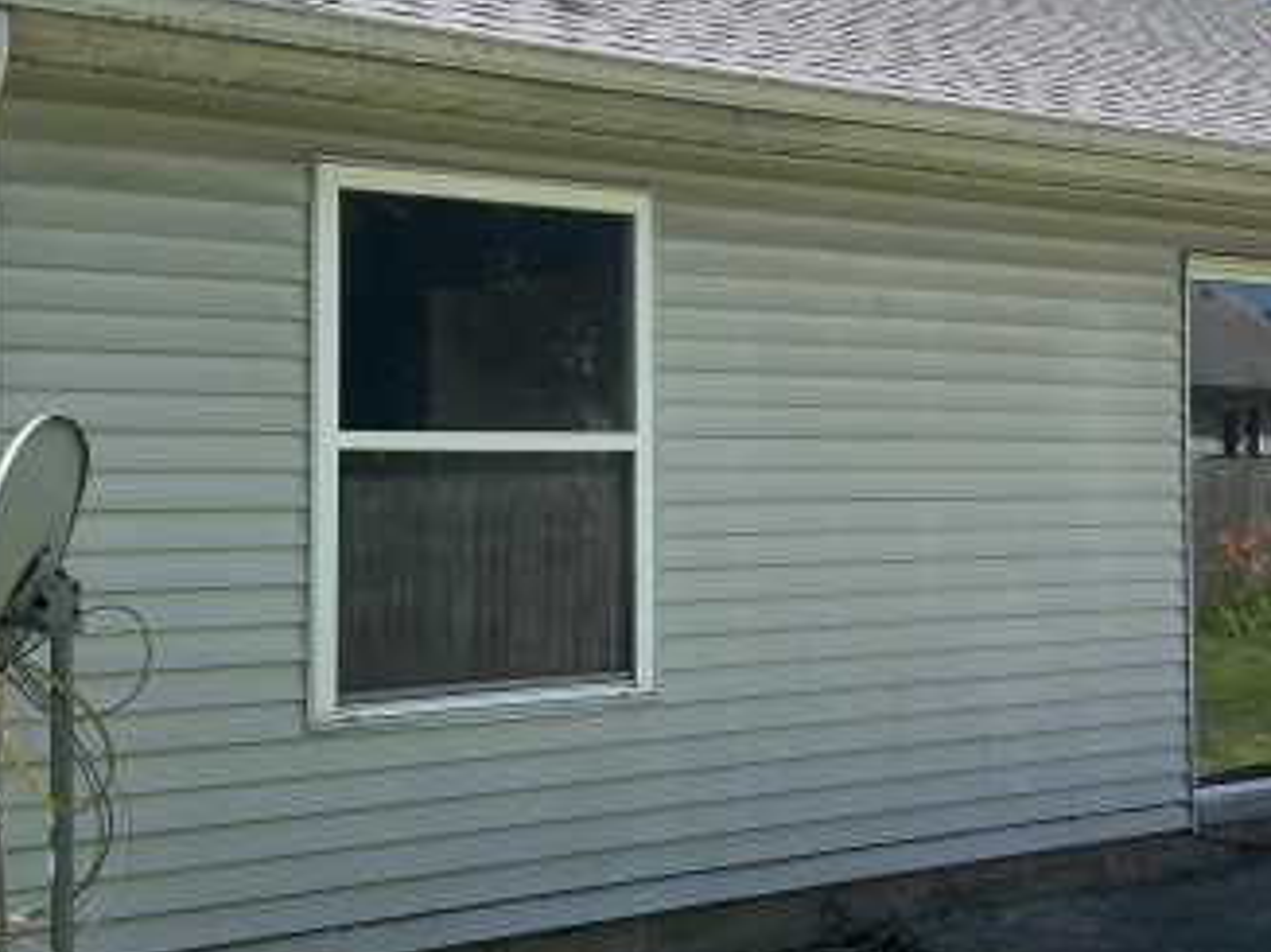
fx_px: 1945
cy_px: 396
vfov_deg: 27.5
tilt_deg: +2.8
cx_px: 655
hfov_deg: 36.2
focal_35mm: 53
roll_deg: +0.6
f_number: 1.5
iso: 50
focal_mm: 5.7
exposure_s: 1/1838
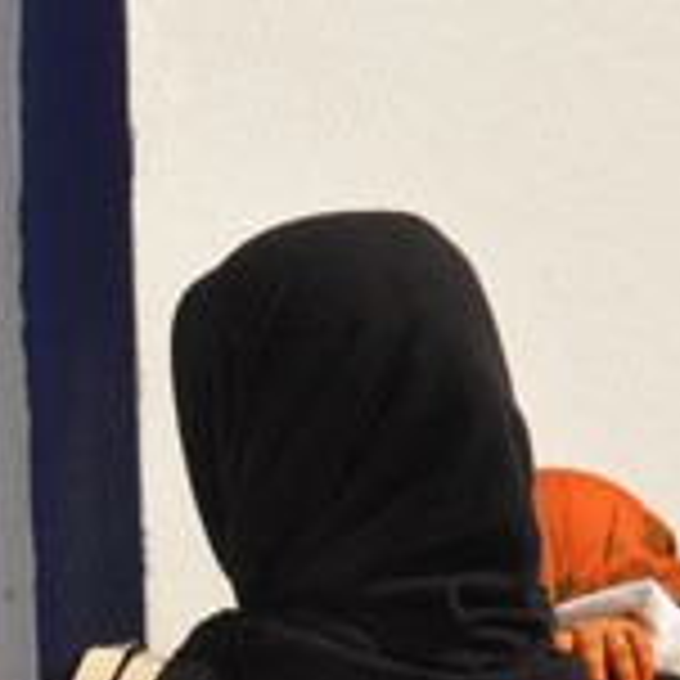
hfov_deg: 5.8
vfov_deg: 5.9
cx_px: -509
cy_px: 952
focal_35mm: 297
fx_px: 6596
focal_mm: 55
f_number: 16
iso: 200
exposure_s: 1/200
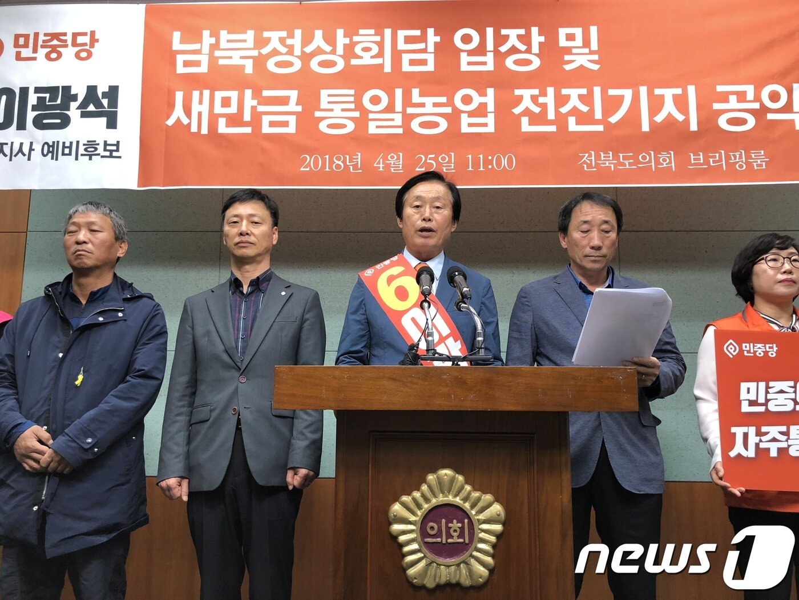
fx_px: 646
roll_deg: +0.2
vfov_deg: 49.7
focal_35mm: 28
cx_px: 400
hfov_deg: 63.4
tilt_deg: +9.0
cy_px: 300
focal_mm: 4
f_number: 1.8
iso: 40
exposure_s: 1/30
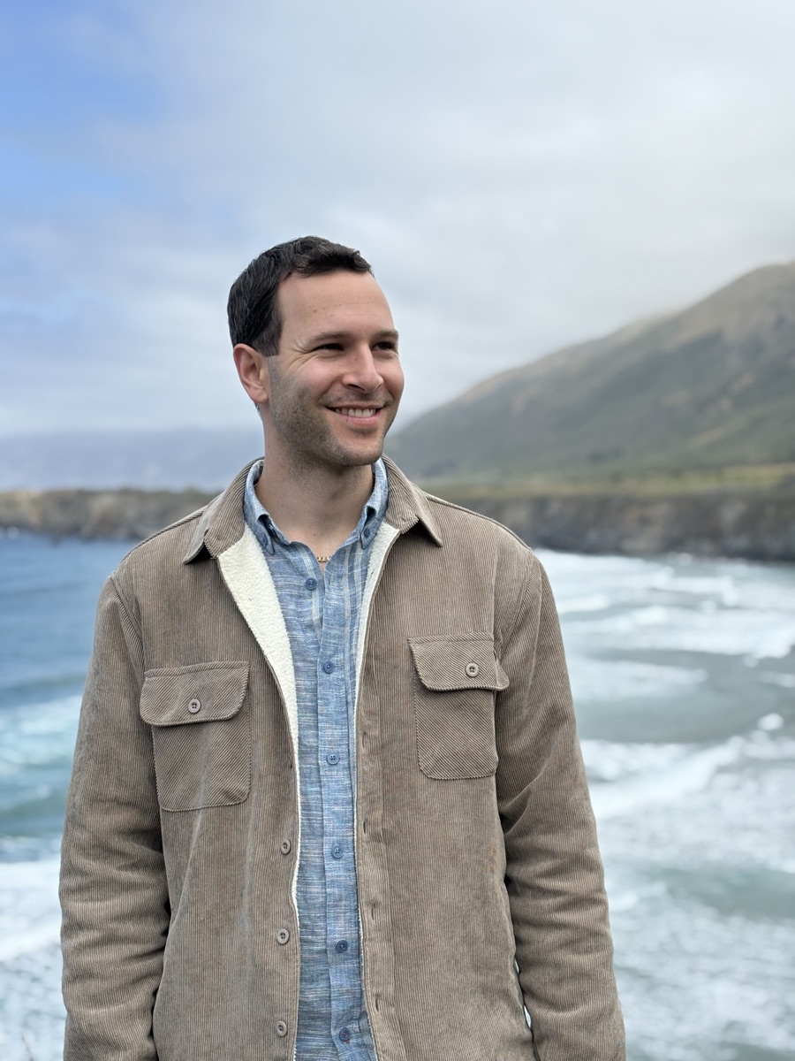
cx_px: 398
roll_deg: -1.1
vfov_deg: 36.8
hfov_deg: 28.0
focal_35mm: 52
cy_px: 530
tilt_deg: -1.4
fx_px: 1592
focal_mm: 5.96
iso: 40
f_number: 1.6
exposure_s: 1/3831
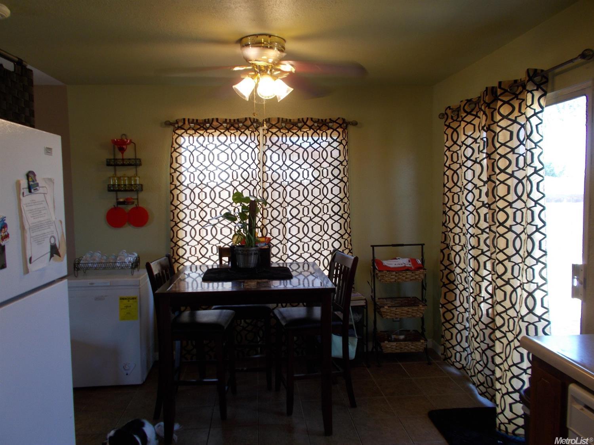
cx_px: 297
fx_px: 446
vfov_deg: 53.0
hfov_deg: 67.3
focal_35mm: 26
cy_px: 222
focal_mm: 4.6
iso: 80
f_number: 3.2
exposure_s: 1/25
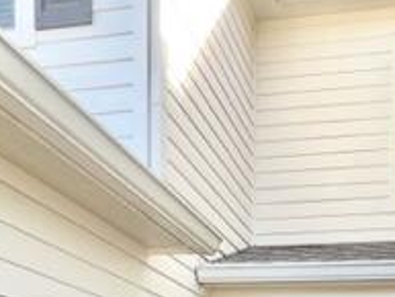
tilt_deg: -1.6
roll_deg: -0.9
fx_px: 491
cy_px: 440
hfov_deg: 41.7
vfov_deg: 25.6
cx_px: 321
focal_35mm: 43
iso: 32
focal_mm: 1.57
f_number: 1.8
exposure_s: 1/114
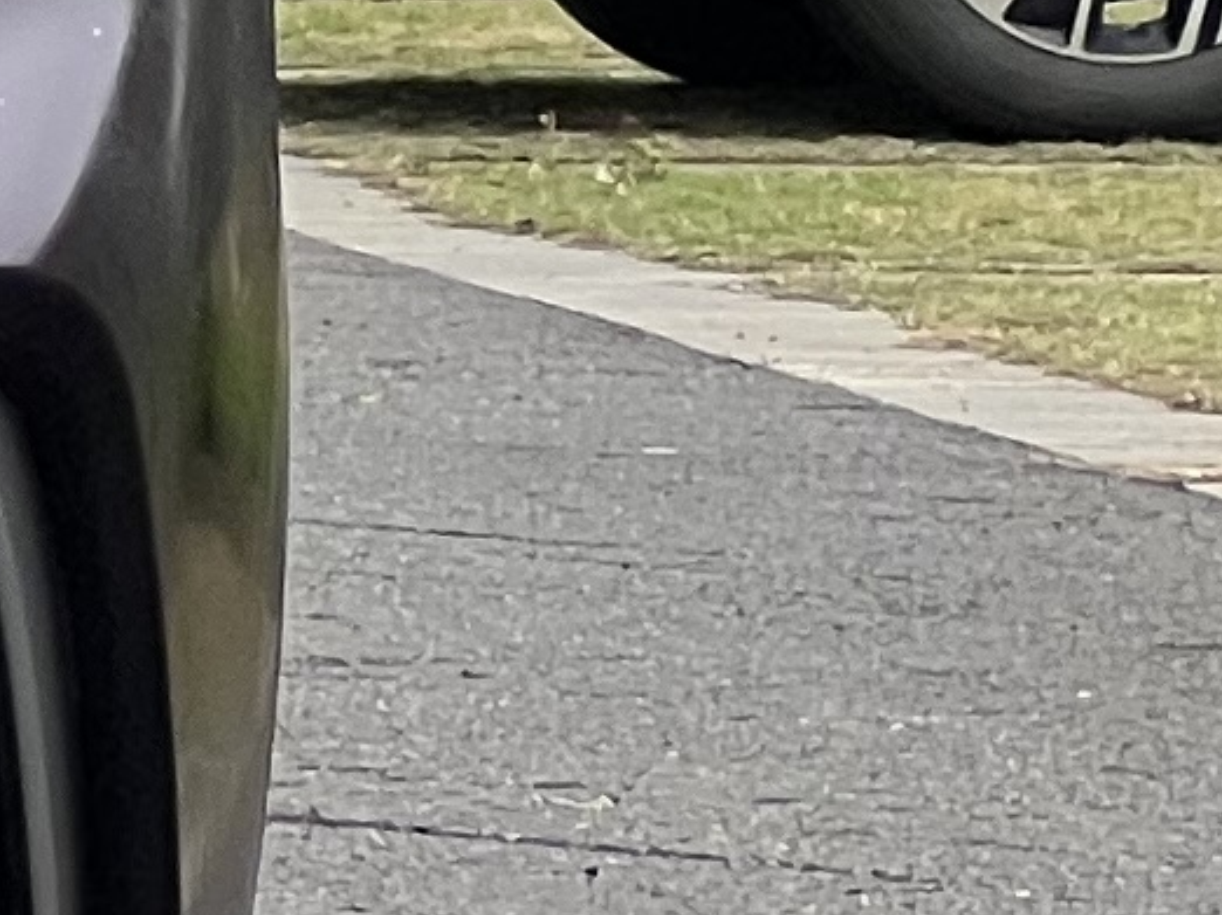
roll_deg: -1.2
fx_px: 20995
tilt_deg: +0.2
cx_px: -2809
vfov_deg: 2.5
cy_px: -725
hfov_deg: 3.2
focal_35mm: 595
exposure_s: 1/99
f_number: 2.8
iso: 80
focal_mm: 9
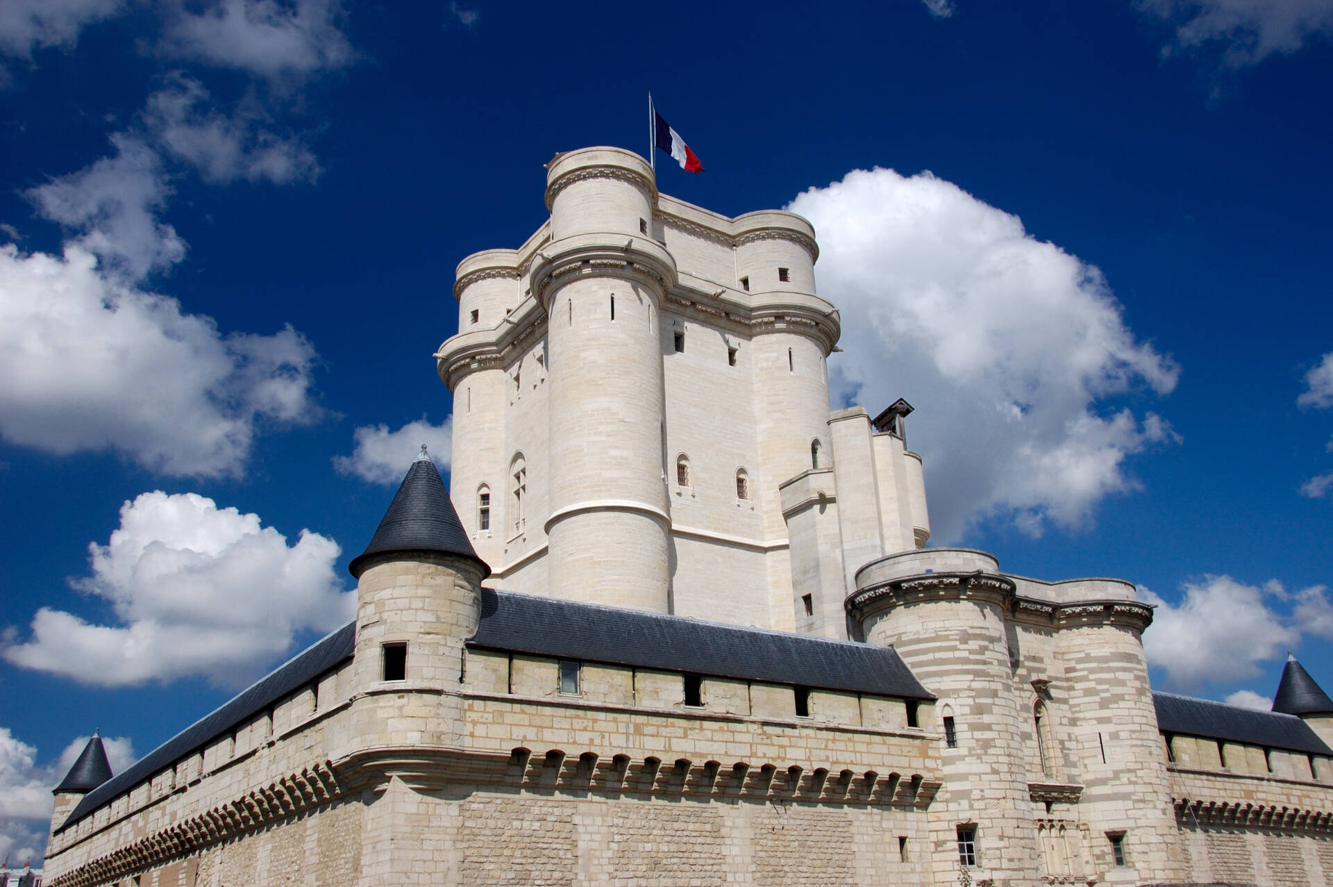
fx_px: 1221
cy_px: 444
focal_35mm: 33
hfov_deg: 57.3
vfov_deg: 39.9
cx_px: 666
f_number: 11
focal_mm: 22
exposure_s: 1/200
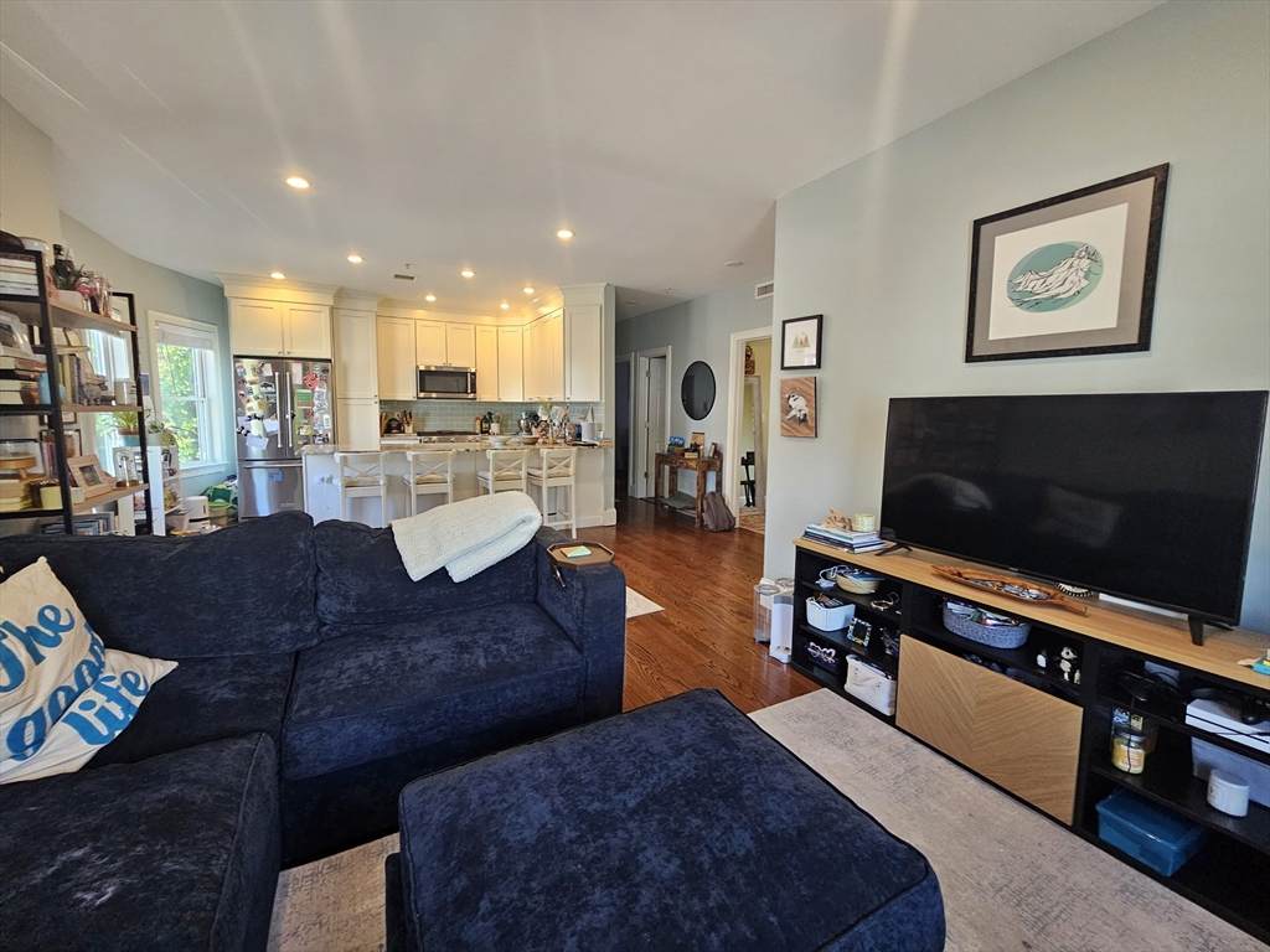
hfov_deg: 106.2
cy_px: 476
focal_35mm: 13
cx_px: 635
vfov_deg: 89.9
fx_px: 477
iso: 200
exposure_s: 1/60
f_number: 2.2
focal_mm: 2.2
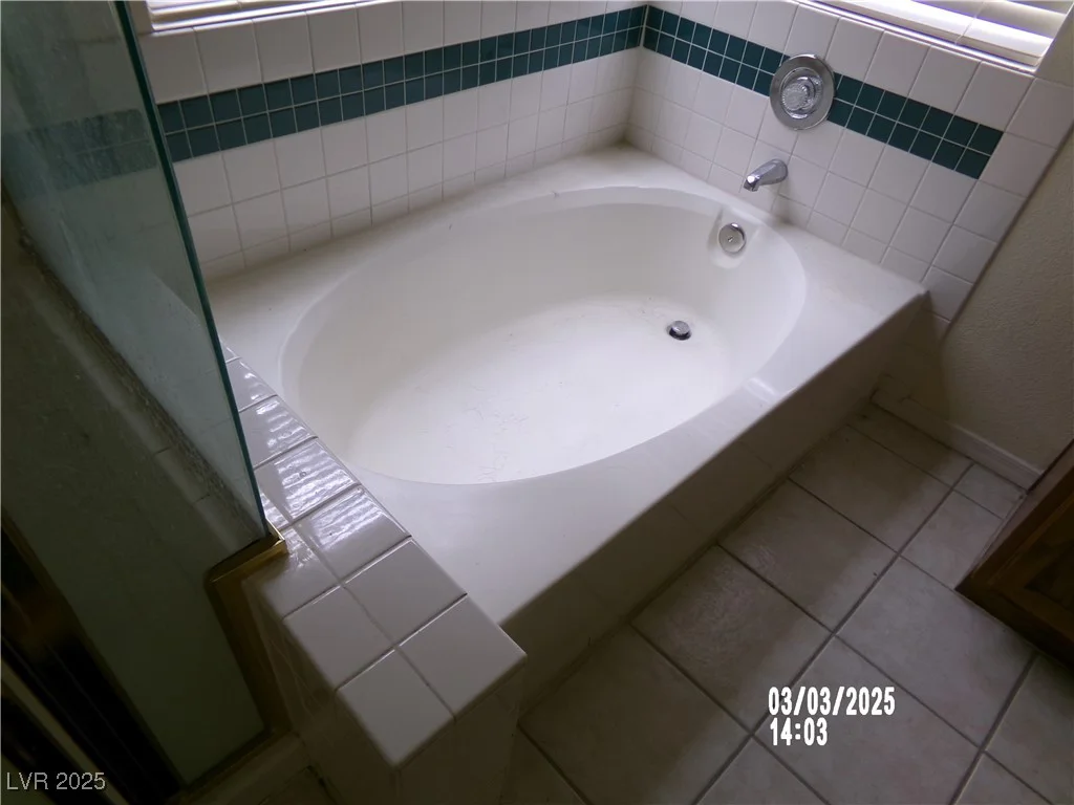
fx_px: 745
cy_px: 402
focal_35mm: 24
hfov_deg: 71.6
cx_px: 537
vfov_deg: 56.8
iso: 103
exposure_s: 1/34
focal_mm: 4.3
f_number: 3.7
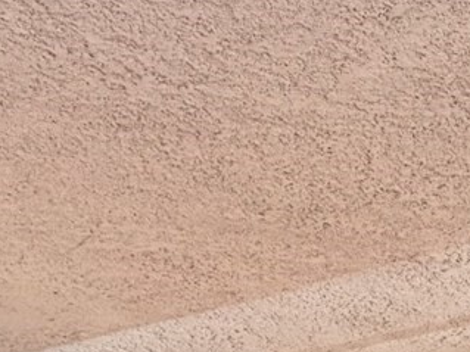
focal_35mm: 90
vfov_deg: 13.9
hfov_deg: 20.6
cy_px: 701
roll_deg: +1.2
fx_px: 1222
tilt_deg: -1.1
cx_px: 538
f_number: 2.2
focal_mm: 2.22
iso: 160
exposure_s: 1/121
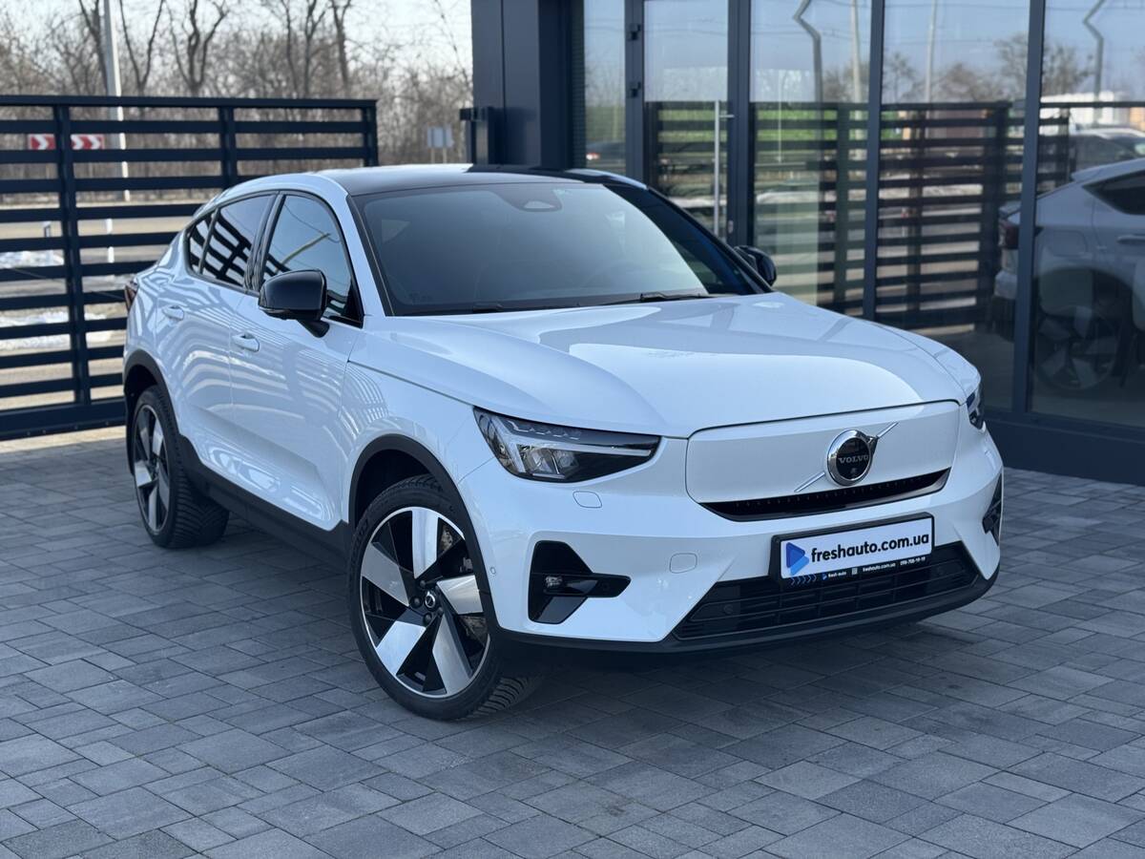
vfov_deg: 30.3
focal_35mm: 48
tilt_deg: -10.5
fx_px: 1588
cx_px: 572
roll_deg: +0.9
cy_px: 430
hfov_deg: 39.7
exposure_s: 1/1637
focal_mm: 6.76
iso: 64
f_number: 1.78
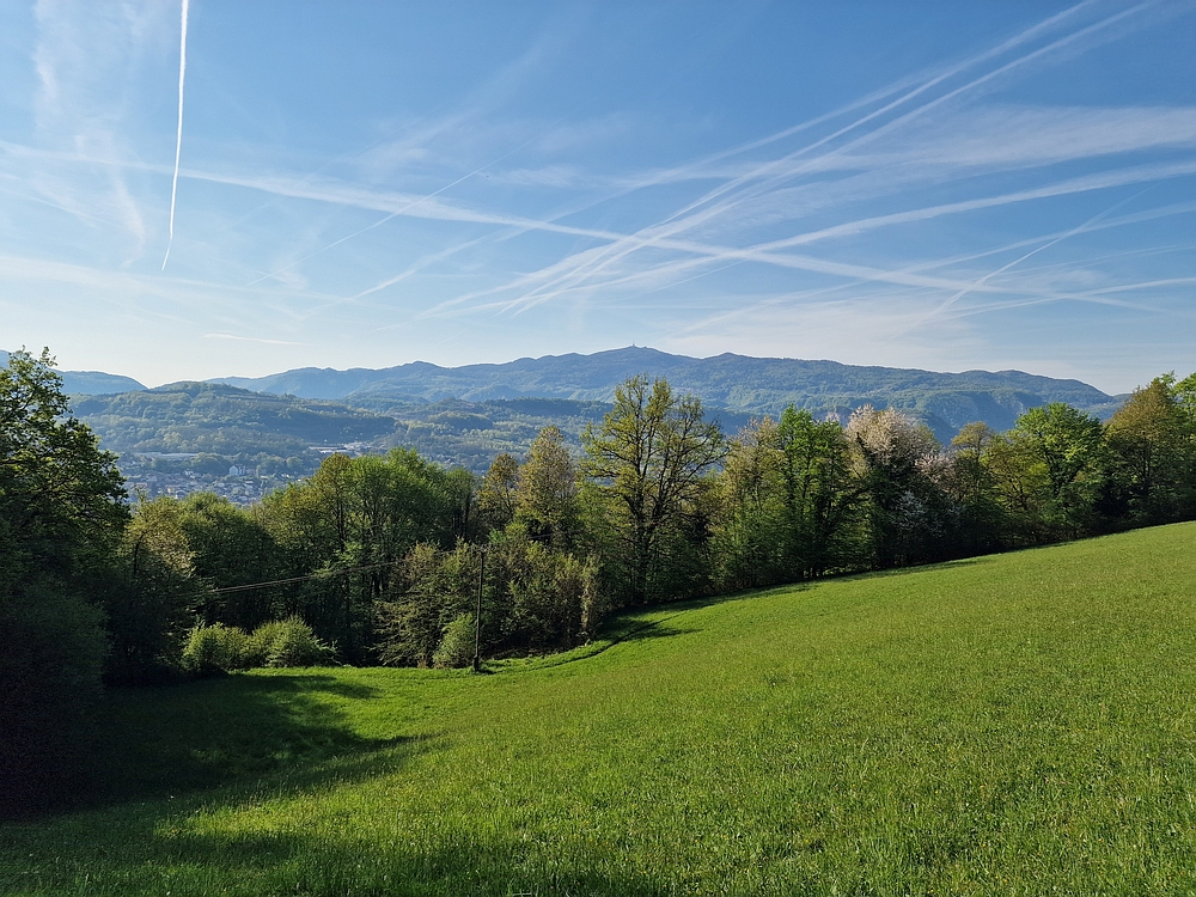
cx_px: 598
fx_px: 795
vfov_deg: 58.9
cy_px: 448
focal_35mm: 23
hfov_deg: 73.9
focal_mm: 6.4
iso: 50
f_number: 1.8
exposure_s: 1/1816
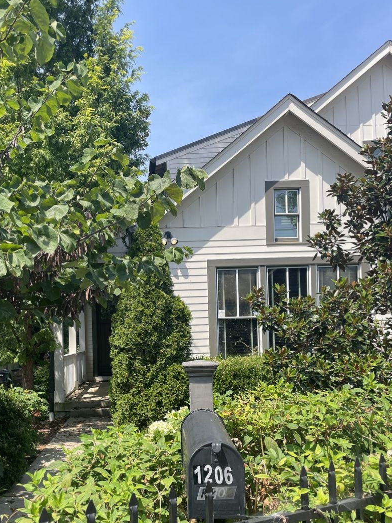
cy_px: 329
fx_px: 513
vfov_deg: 53.3
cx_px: 139
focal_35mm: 34
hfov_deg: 41.4
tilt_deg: +2.5
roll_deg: +2.3
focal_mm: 4.2
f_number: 1.6
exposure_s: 1/1531
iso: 32
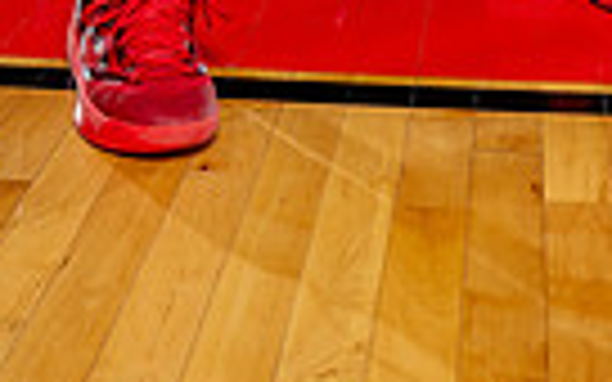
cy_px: -589
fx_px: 1635
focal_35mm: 98
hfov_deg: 21.1
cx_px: 432
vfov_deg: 10.9
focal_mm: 29
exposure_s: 1/250
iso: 400
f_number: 4
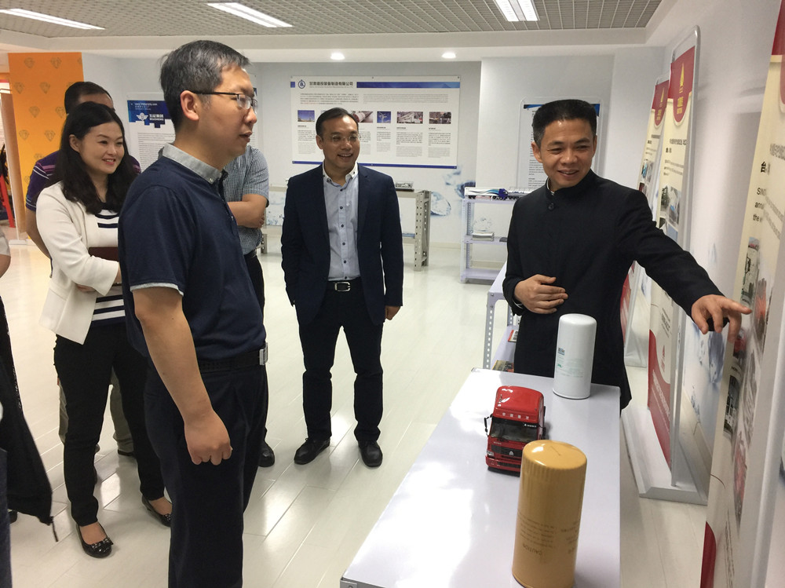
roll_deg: -2.1
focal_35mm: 29
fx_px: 657
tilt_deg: -12.9
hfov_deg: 61.7
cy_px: 294
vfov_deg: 48.2
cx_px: 392
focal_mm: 4.15
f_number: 2.2
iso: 50
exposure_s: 1/17
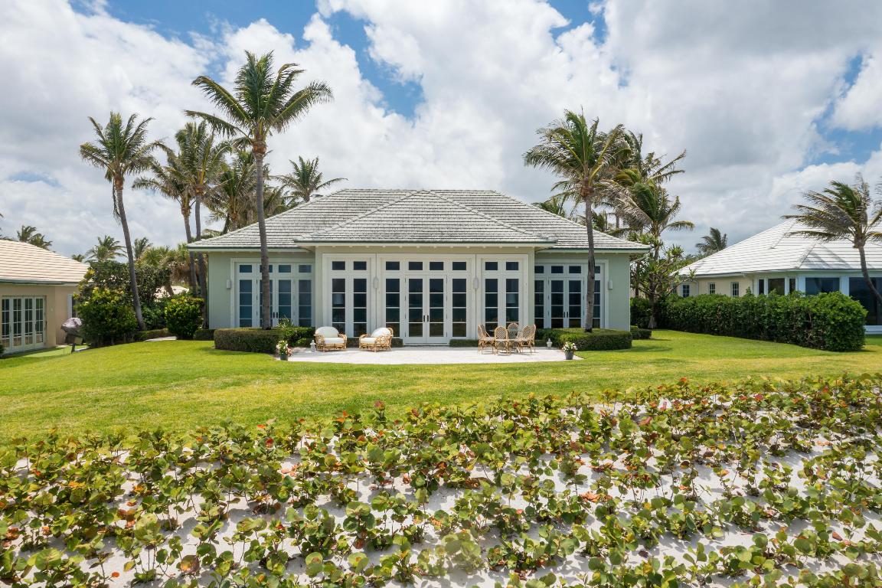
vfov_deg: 46.4
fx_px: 686
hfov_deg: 65.5
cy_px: 294
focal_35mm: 28
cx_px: 441
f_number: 9
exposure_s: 1/60
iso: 100
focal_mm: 10.26
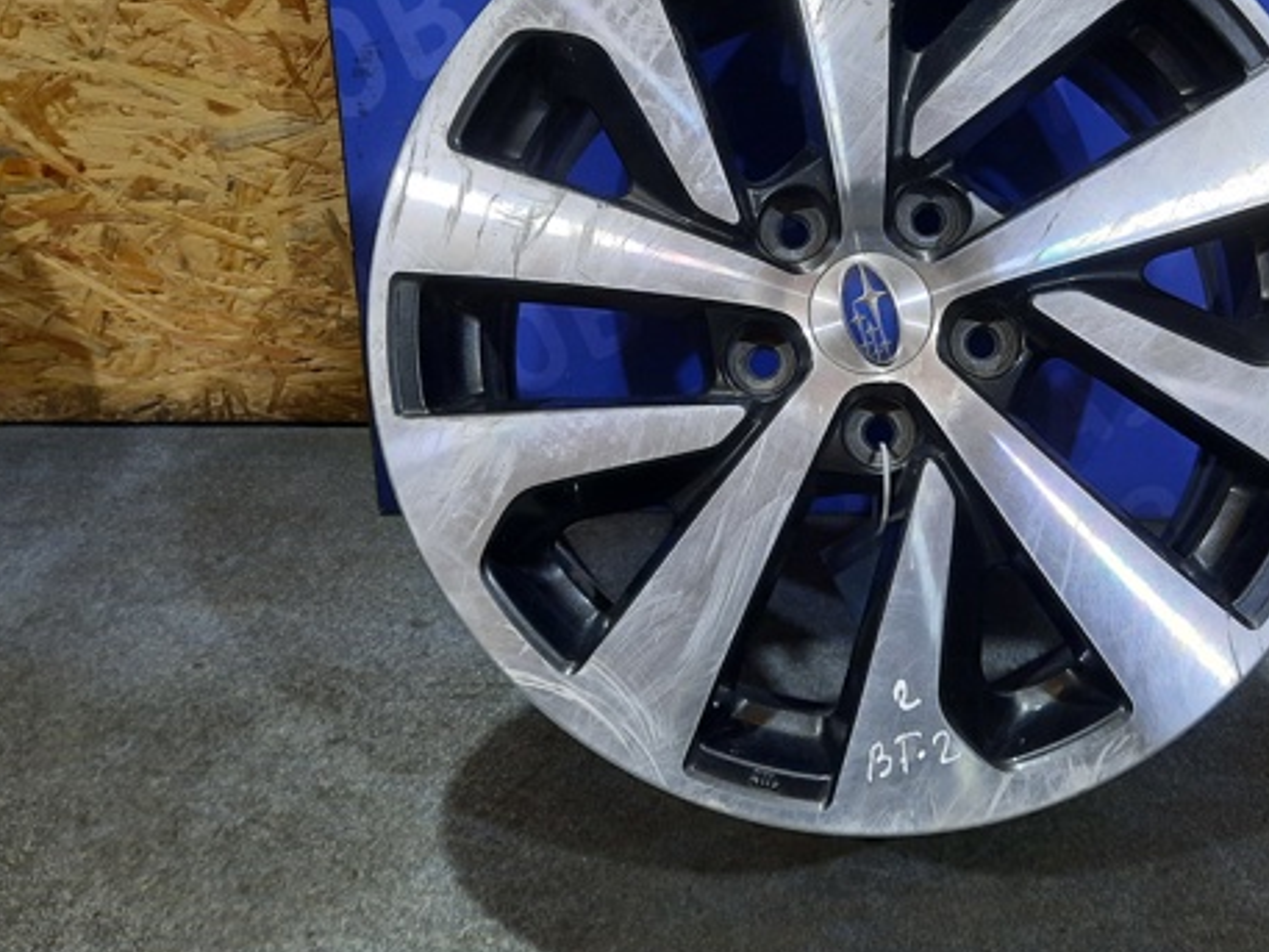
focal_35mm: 35
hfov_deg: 52.0
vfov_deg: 40.3
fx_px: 1283
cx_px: 805
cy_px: 325
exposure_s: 1/33
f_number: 2
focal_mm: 4.6
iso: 400
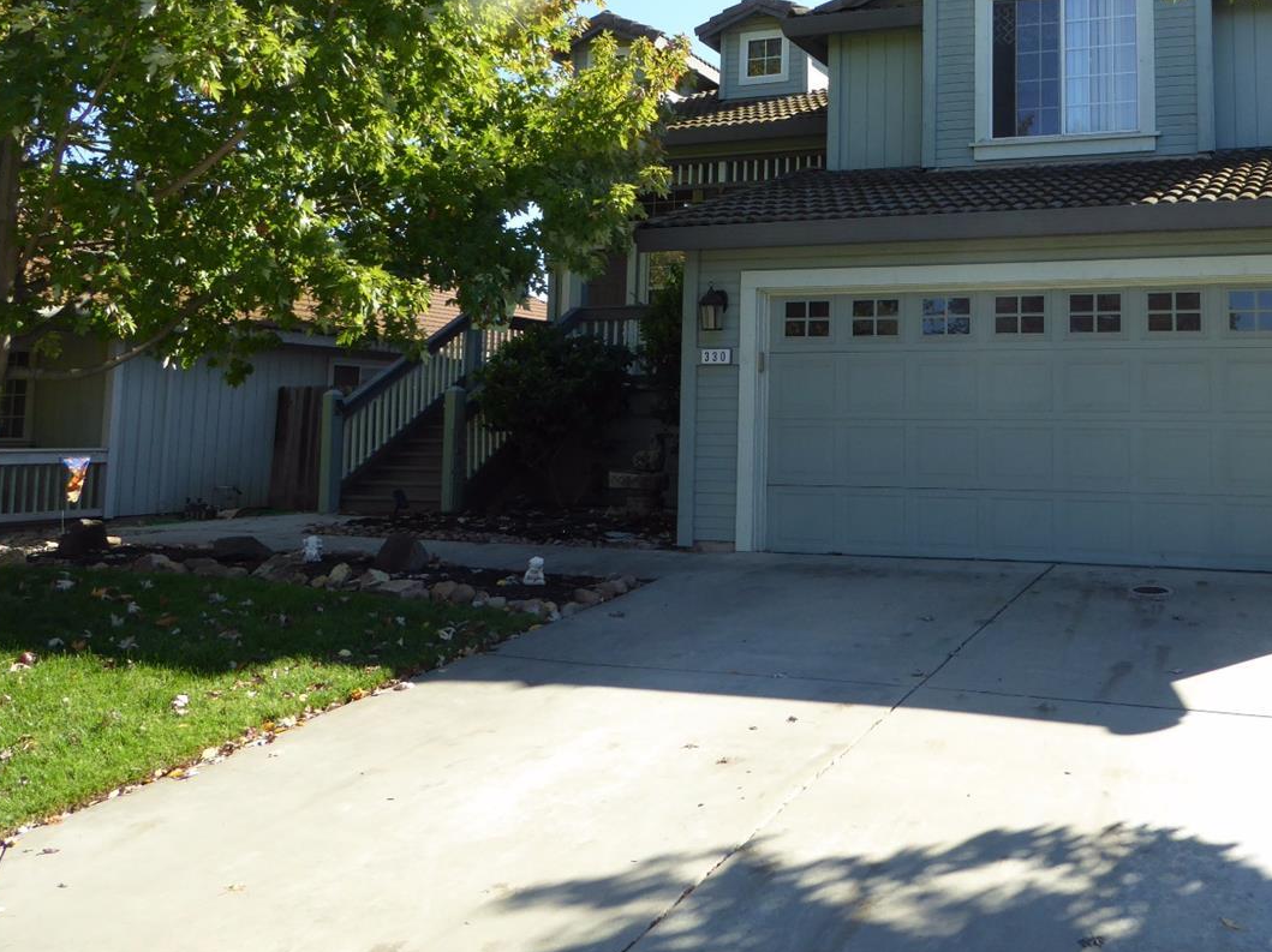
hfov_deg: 52.5
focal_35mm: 34
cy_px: 306
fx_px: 1249
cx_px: 888
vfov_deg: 41.1
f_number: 4
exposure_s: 1/250
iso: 100
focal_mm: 4.3
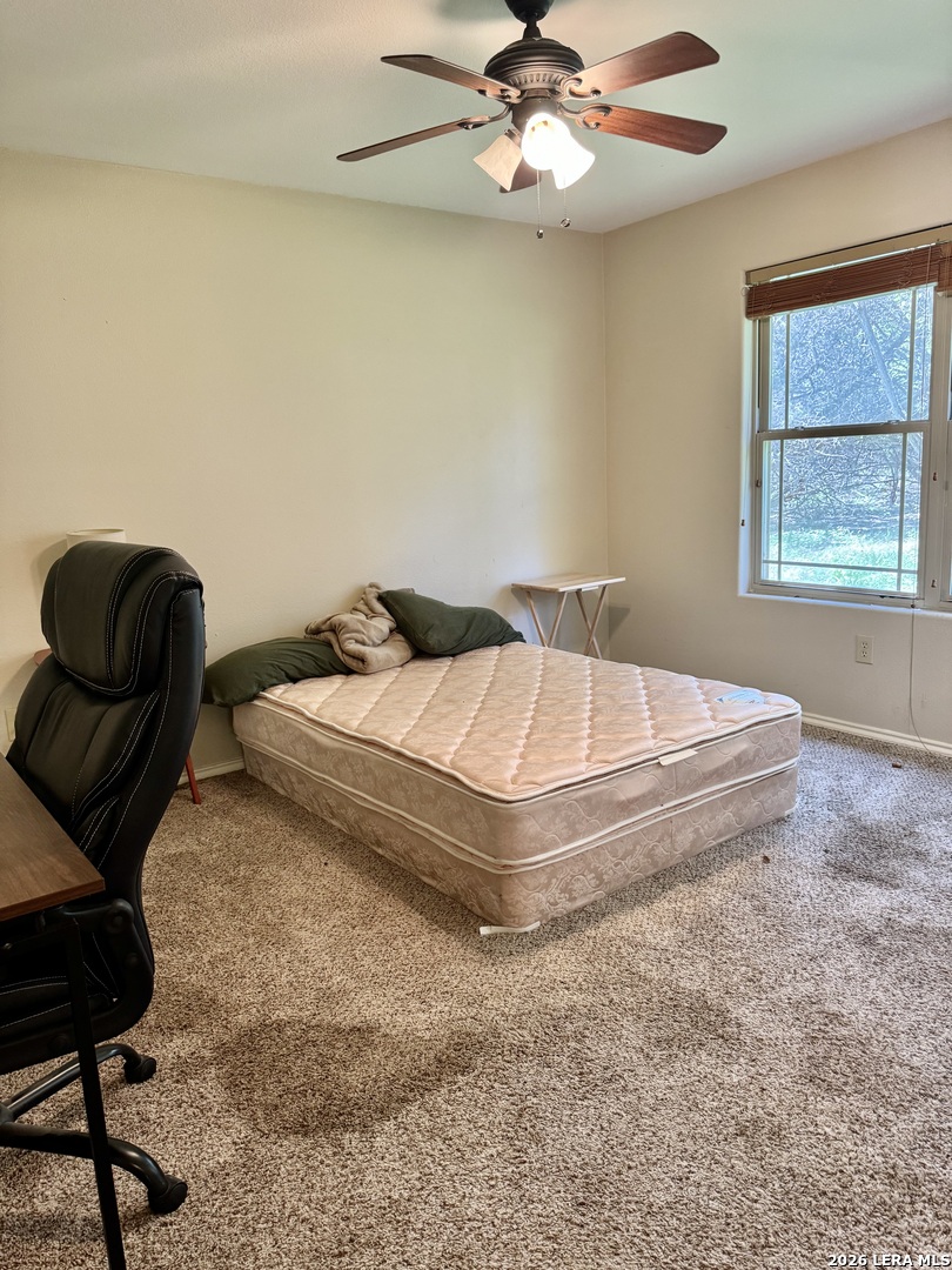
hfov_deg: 56.8
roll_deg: +3.0
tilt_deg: -11.0
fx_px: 880
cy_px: 635
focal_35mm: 24
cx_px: 476
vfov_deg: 71.6
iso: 250
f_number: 1.78
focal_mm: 6.76
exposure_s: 1/60
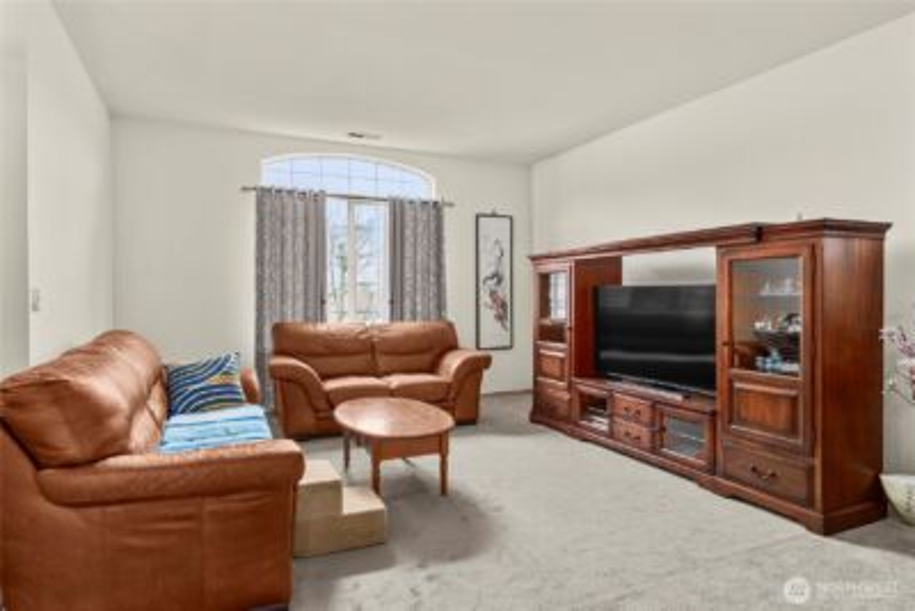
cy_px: 306
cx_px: 458
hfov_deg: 84.0
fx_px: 508
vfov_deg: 62.0
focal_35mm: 20
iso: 1000
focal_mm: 20
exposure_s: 1/3
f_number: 7.1
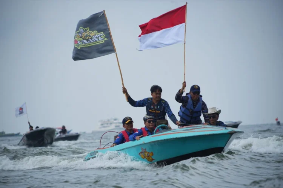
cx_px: 142
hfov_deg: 8.6
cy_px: 94
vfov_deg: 5.7
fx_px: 1887
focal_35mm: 240
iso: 160
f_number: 6.3
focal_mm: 240
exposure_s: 1/800
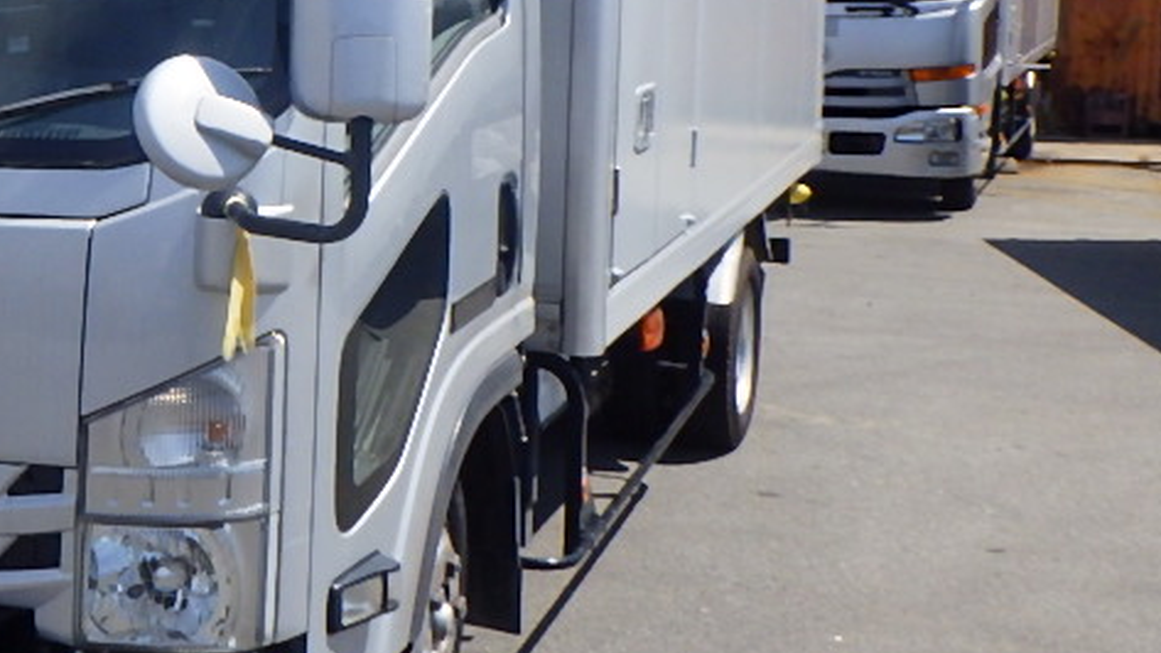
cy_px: 101
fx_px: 2032
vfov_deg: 18.0
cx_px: 79
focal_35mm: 66
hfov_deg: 30.3
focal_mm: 5
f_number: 4.2
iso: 250
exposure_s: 1/1500
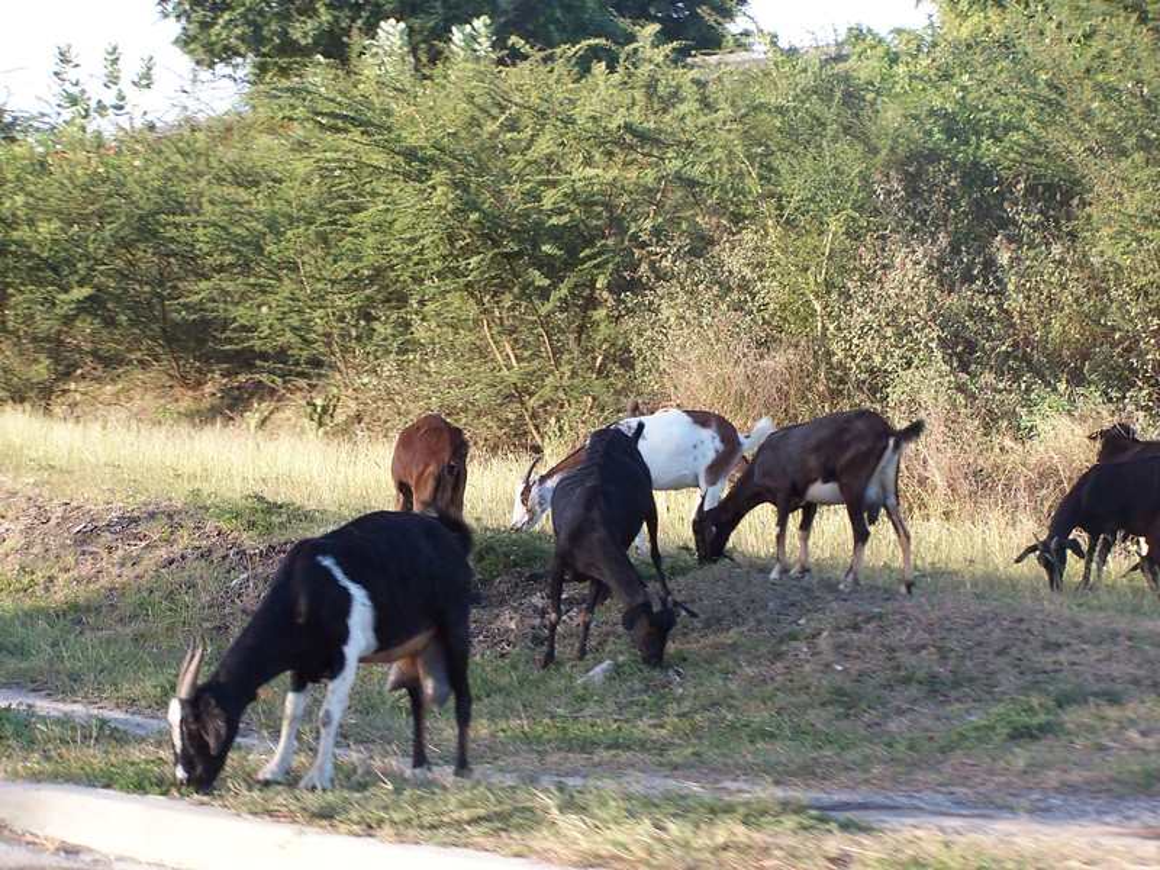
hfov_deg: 20.9
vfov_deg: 15.7
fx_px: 3150
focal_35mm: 94
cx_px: 580
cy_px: 435
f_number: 3.2
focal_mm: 15.6
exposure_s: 1/180
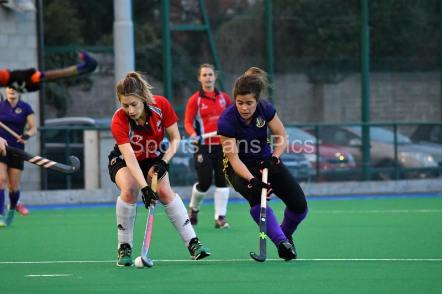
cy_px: 147
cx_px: 221
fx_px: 4910
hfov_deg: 5.2
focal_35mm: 400
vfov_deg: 3.4
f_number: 5
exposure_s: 1/800
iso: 6400
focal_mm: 200
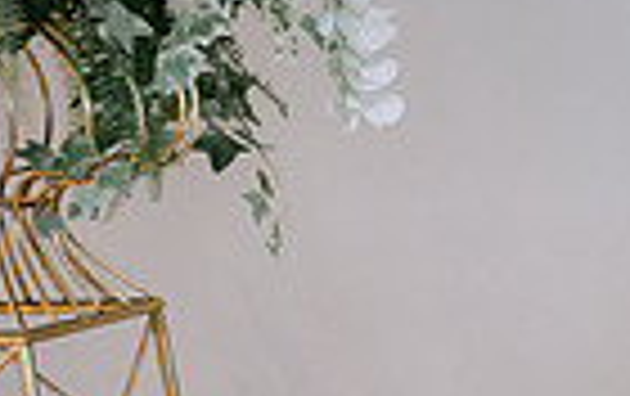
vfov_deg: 11.0
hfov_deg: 15.0
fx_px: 2029
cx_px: 1174
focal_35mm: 118
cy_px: 405
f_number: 4
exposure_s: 1/100
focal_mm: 28
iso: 800
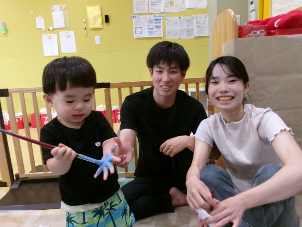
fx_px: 244
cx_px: 151
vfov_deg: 49.7
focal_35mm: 28
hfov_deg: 63.4
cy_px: 114
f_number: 3.9
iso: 268
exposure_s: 1/34
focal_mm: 5.1
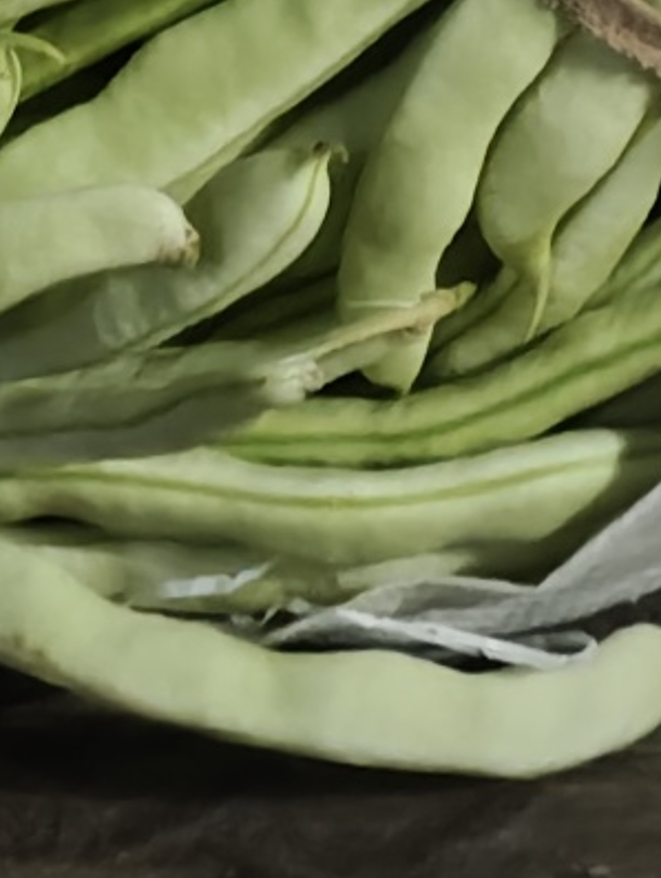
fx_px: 1701
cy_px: -180
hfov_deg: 21.7
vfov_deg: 25.8
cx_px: 124
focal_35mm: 67
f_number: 1.79
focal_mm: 4.71
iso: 3582
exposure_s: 1/10
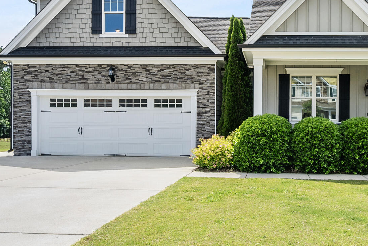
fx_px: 389
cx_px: 258
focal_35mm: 38
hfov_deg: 49.4
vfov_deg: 35.1
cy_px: 127
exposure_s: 1/250
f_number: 7.1
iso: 80
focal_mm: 14
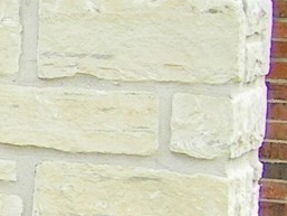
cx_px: -616
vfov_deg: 7.1
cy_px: 158
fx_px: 1734
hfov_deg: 8.0
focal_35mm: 209
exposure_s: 1/250
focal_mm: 5
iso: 80
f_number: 3.5
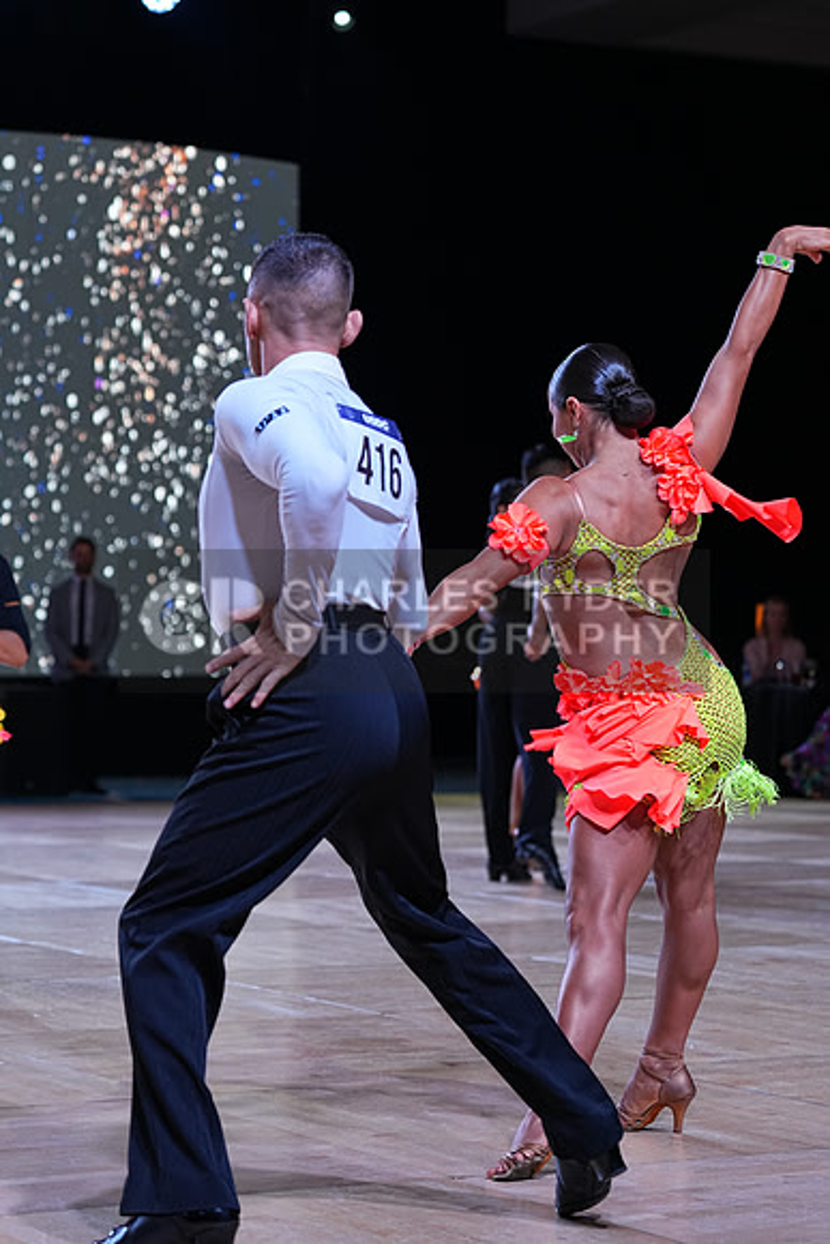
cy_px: 622
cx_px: 415
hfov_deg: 15.4
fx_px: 3076
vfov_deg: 22.9
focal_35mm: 89
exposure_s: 1/400
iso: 800
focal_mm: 89
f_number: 4
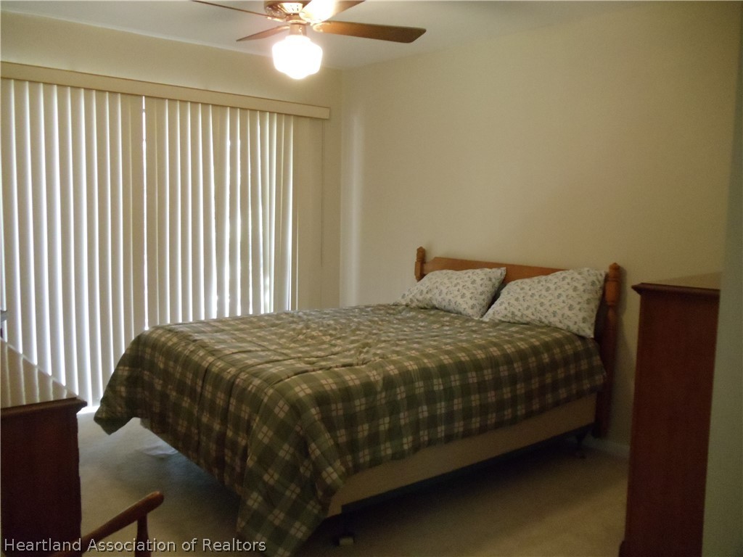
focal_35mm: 44
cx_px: 372
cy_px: 278
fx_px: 944
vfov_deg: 32.9
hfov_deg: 42.9
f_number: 3.5
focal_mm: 6
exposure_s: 1/25
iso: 800
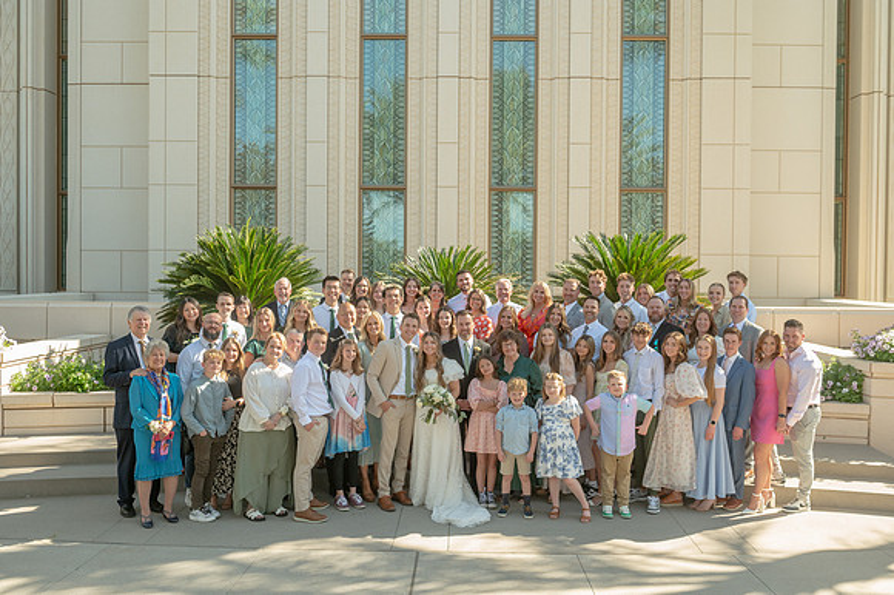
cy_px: 298
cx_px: 447
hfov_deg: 55.3
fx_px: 853
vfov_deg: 38.5
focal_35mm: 34
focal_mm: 34
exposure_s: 1/1000
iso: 1000
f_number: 5.6
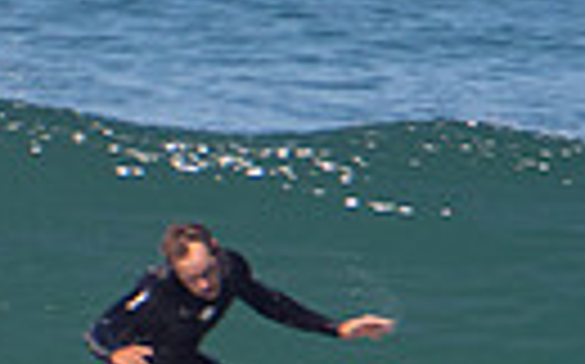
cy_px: 407
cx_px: 162
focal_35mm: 2737
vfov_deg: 0.5
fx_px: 43599
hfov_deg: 0.8
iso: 220
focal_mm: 400
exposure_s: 1/1250
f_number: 5.6
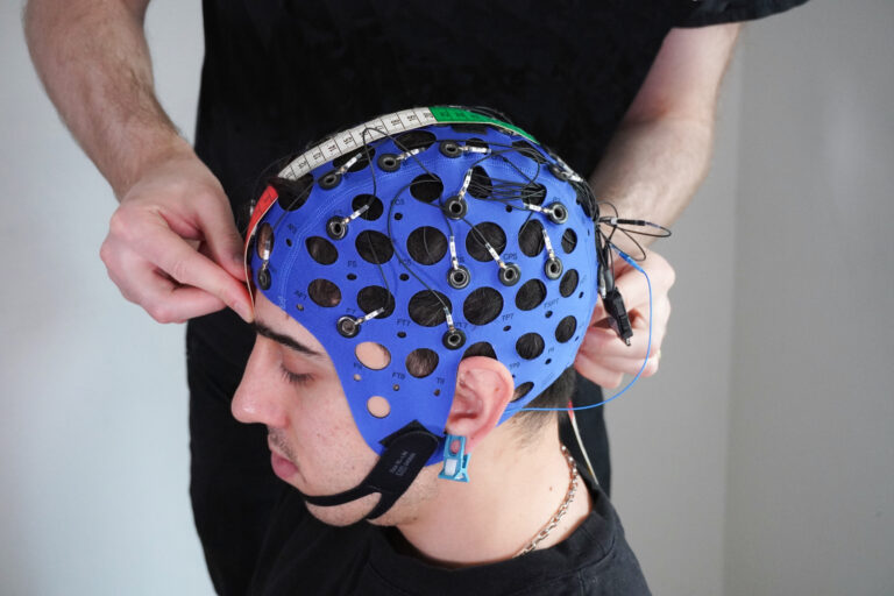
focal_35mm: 68
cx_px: 447
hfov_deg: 29.9
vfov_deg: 20.2
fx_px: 1676
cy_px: 298
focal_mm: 45
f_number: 5.6
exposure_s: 1/160
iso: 3200
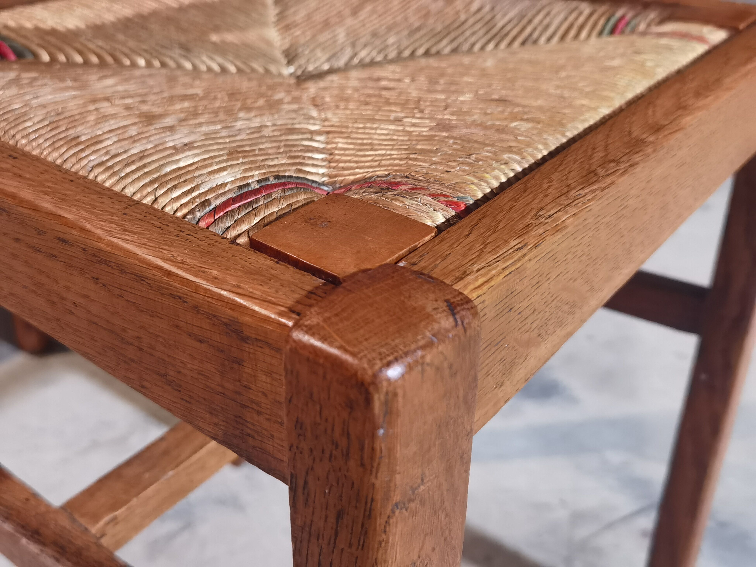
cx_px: 378
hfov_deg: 46.8
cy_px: 284
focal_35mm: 40
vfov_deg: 36.0
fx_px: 874
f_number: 1.9
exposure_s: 1/33.3
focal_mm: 6.71
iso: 500
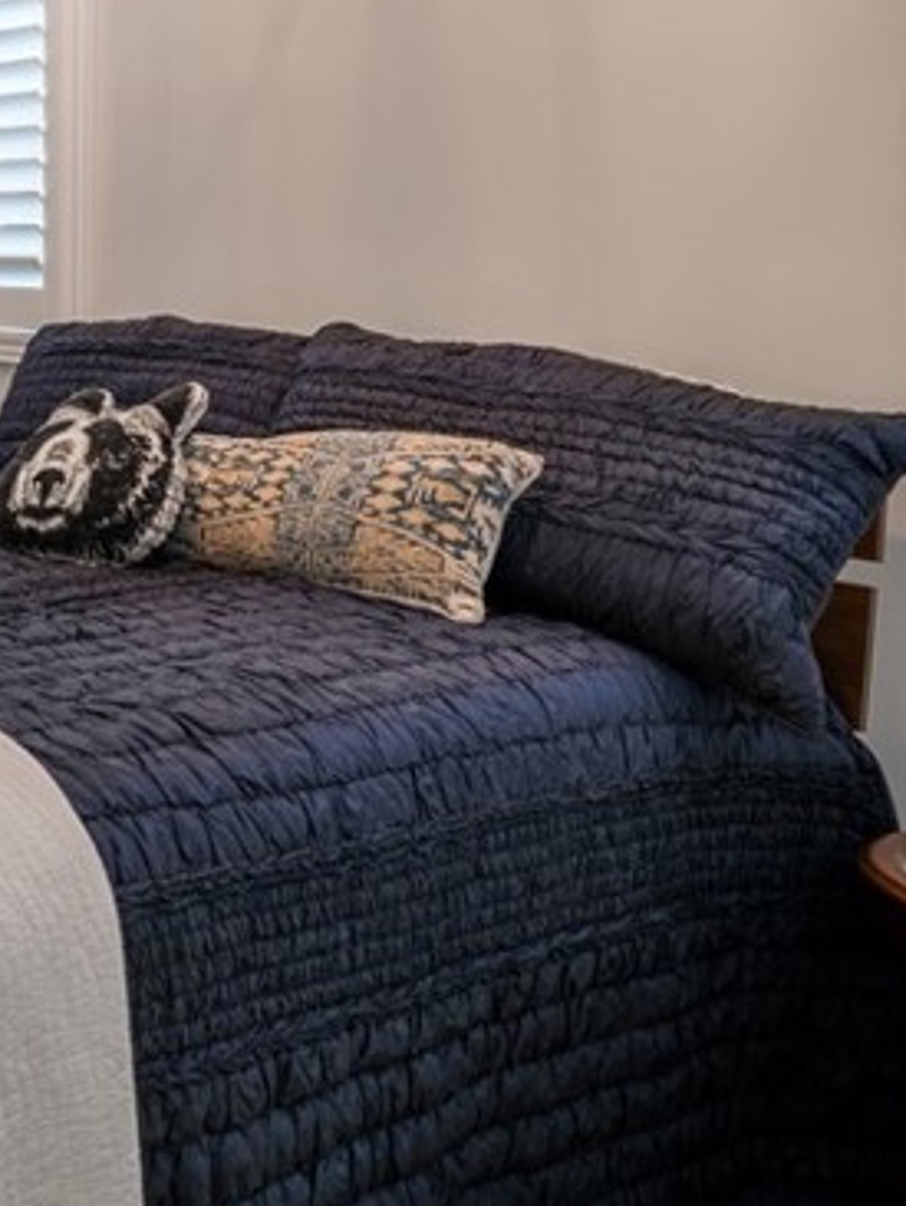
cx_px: -326
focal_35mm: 43
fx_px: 1499
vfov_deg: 41.5
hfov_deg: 27.1
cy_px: 201
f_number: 8
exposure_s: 1/40
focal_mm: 16
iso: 320
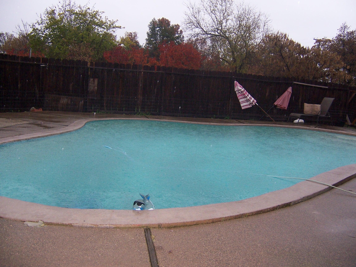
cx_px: 178
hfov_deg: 55.4
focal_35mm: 33
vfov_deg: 42.9
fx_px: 339
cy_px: 134
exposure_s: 1/90
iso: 140
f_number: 2.8
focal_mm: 5.5
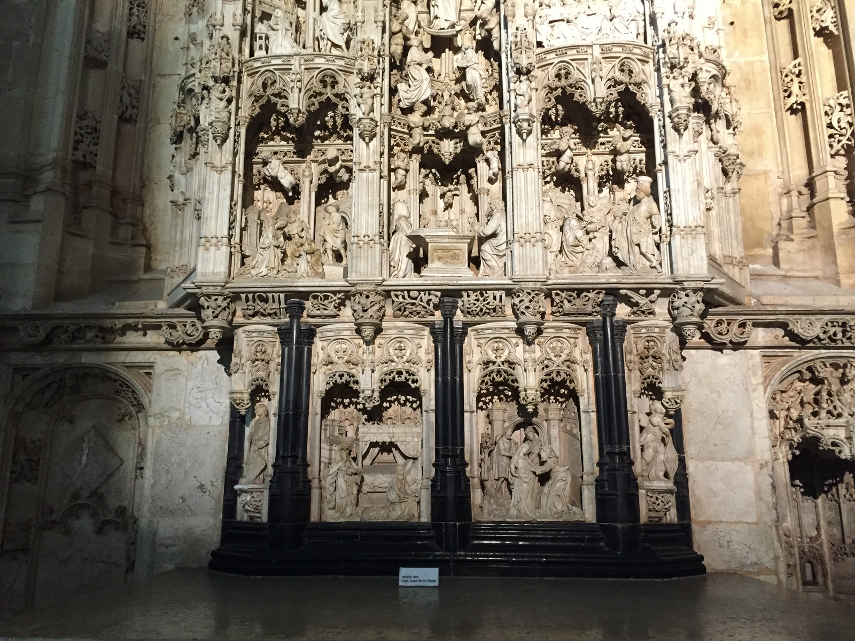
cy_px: 320
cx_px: 428
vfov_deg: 48.2
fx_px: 716
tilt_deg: +12.4
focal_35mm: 29
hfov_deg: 61.7
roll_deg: -0.5
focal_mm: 4.15
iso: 250
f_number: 2.2
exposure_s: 1/30
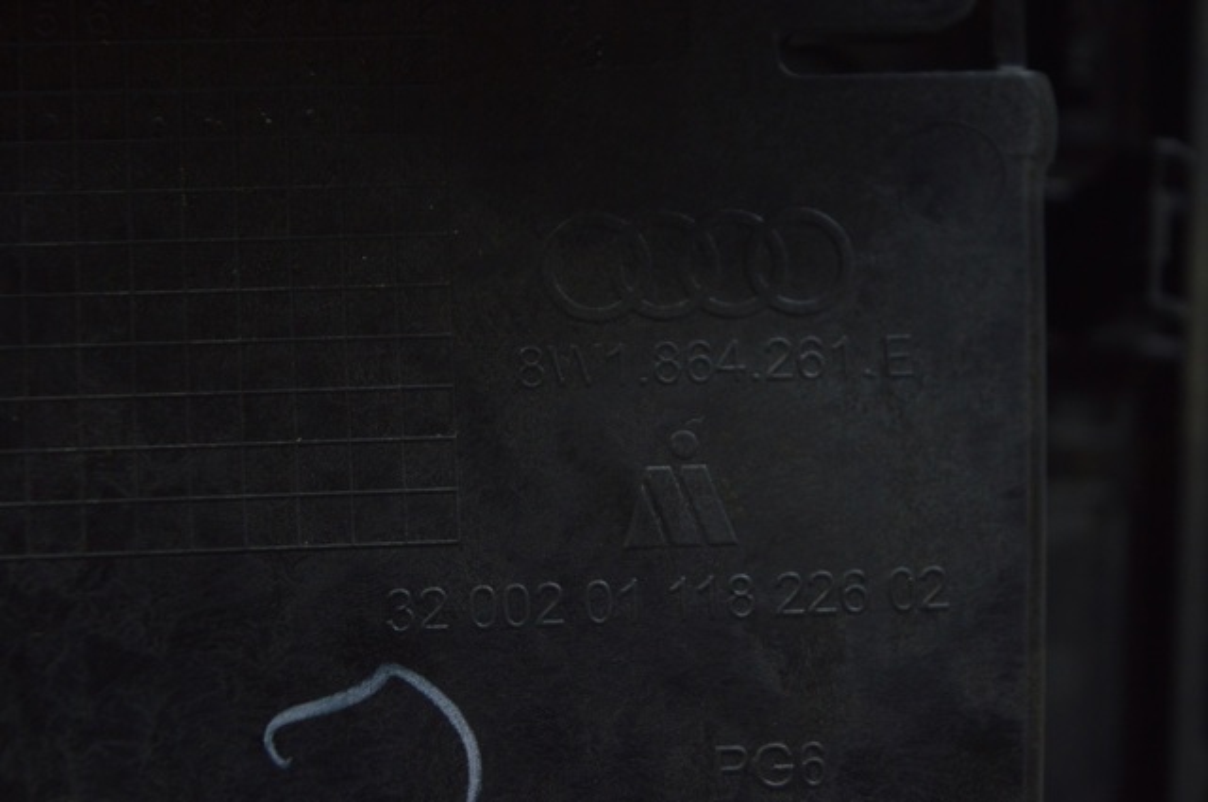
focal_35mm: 78
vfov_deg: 17.4
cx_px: 604
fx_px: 2614
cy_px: 401
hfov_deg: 26.0
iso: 400
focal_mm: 52
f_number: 5.6
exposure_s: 1/40
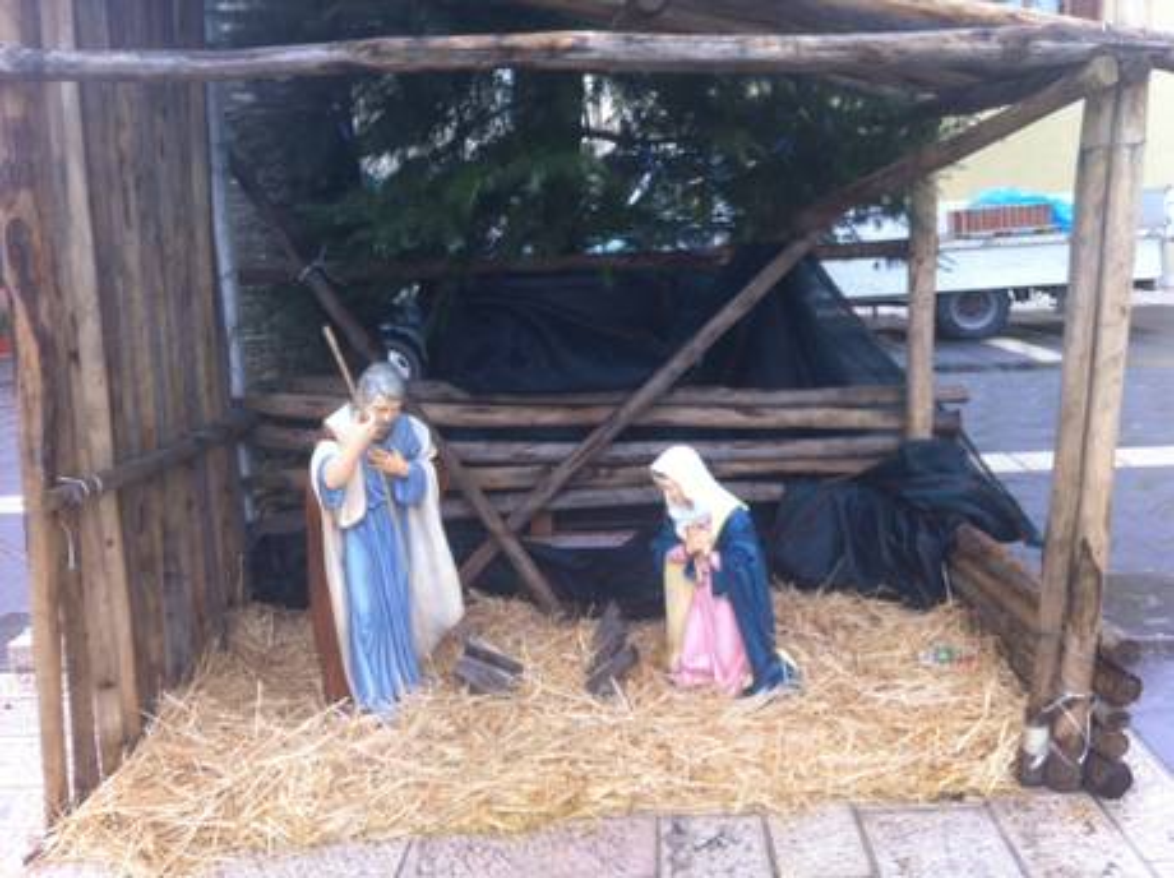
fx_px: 1186
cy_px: 439
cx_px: 587
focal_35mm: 35
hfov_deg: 52.7
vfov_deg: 40.6
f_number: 2.8
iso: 80
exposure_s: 1/24
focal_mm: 3.85
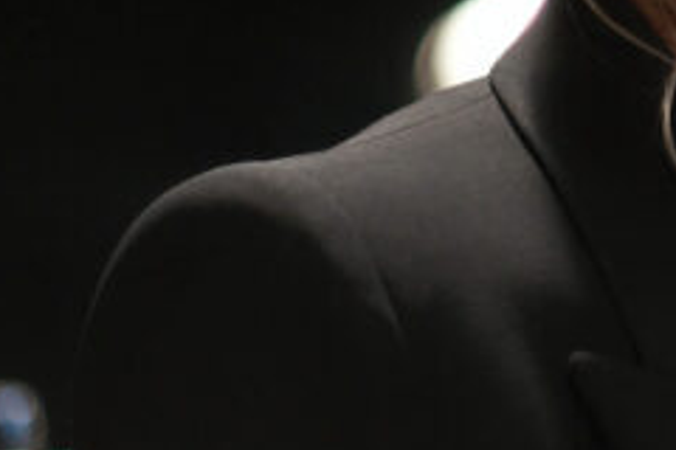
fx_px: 6722
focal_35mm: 358
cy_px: -173
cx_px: 1290
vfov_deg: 3.8
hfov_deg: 5.6
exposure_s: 1/125
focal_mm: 56
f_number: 1.2
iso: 500
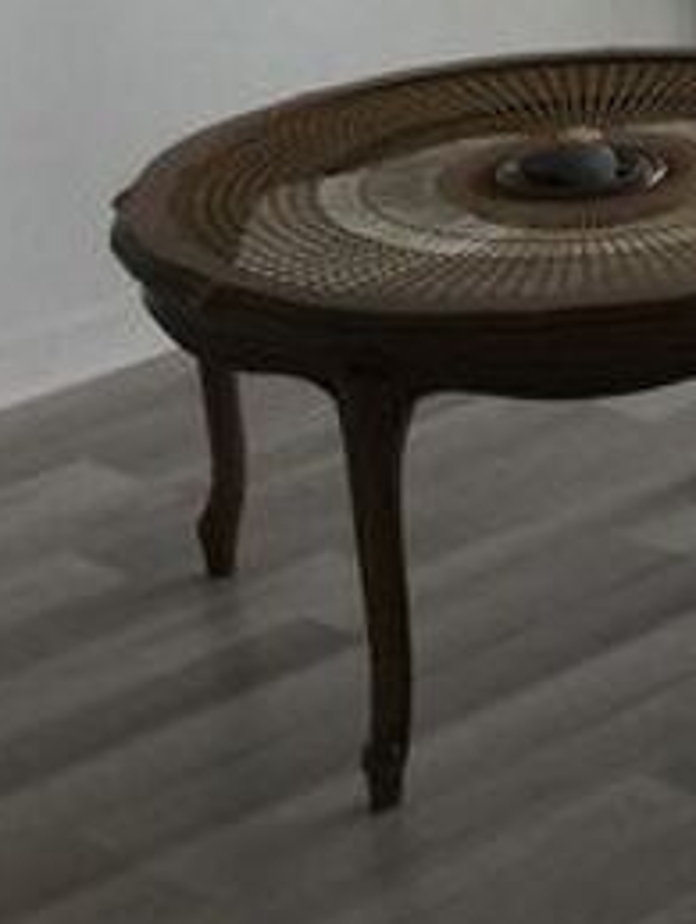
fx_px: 3985
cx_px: 1481
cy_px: -252
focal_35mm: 149
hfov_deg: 9.2
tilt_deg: -11.6
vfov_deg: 12.8
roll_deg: -1.2
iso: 40
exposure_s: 1/33
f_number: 2.2
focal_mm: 4.15
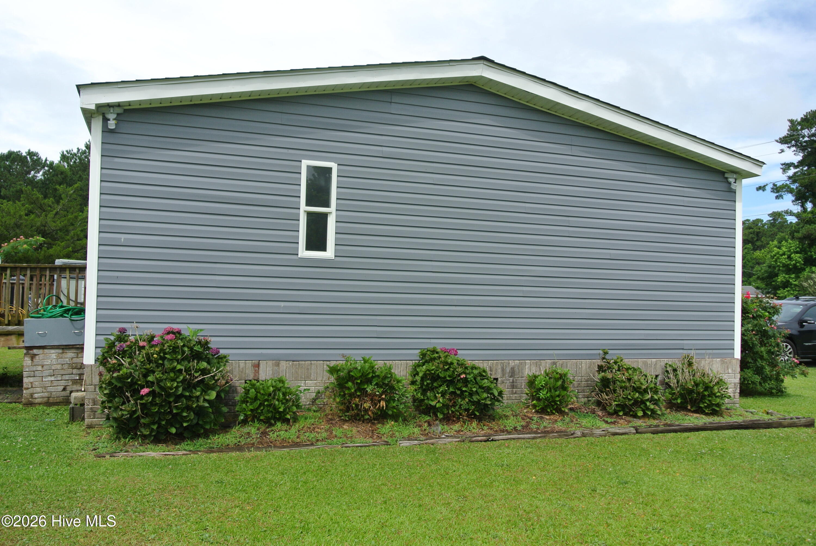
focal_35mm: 31
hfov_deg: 60.2
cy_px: 273
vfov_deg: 42.4
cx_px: 408
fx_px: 703
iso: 100
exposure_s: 1/640
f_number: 4.5
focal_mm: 11.8
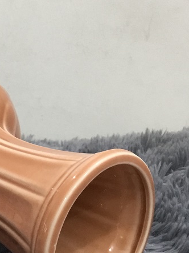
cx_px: -43
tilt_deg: -10.5
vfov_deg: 23.3
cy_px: 102
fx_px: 612
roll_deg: -0.9
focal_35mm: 84
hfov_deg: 16.7
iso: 125
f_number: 2.4
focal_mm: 3.3
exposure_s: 1/33
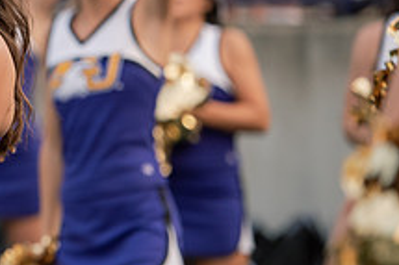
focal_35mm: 405
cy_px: -38
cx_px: -80
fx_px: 4485
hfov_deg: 5.1
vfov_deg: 3.4
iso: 1250
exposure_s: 1/1000
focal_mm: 150
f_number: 3.5
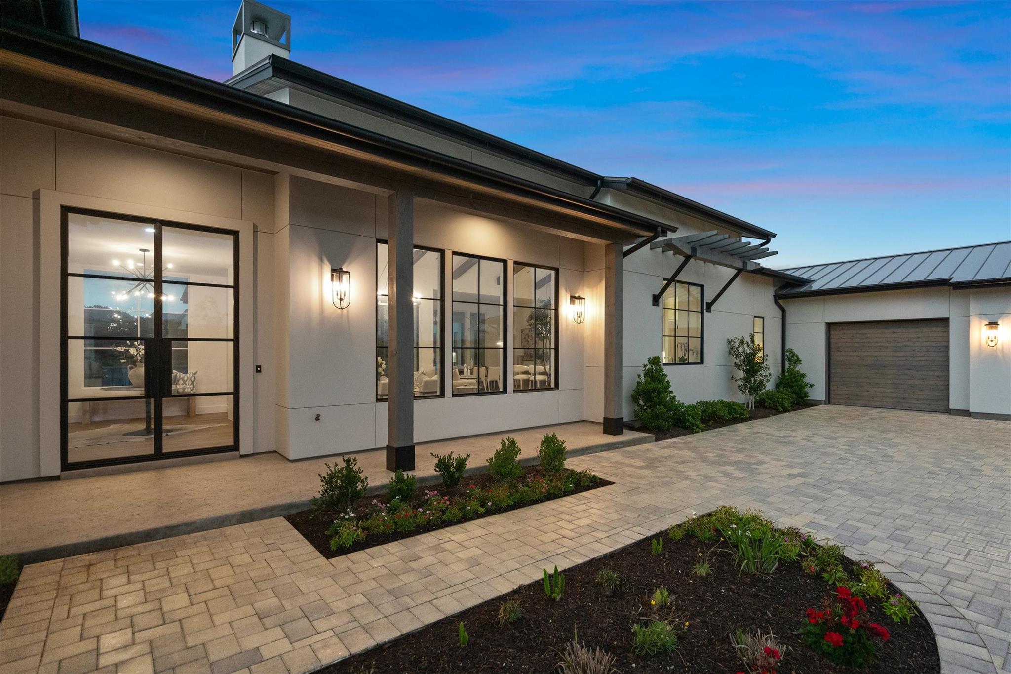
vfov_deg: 73.7
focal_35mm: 16
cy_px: 337
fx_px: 449
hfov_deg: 96.7
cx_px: 506
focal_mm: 16
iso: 4000
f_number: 4
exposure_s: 1/160
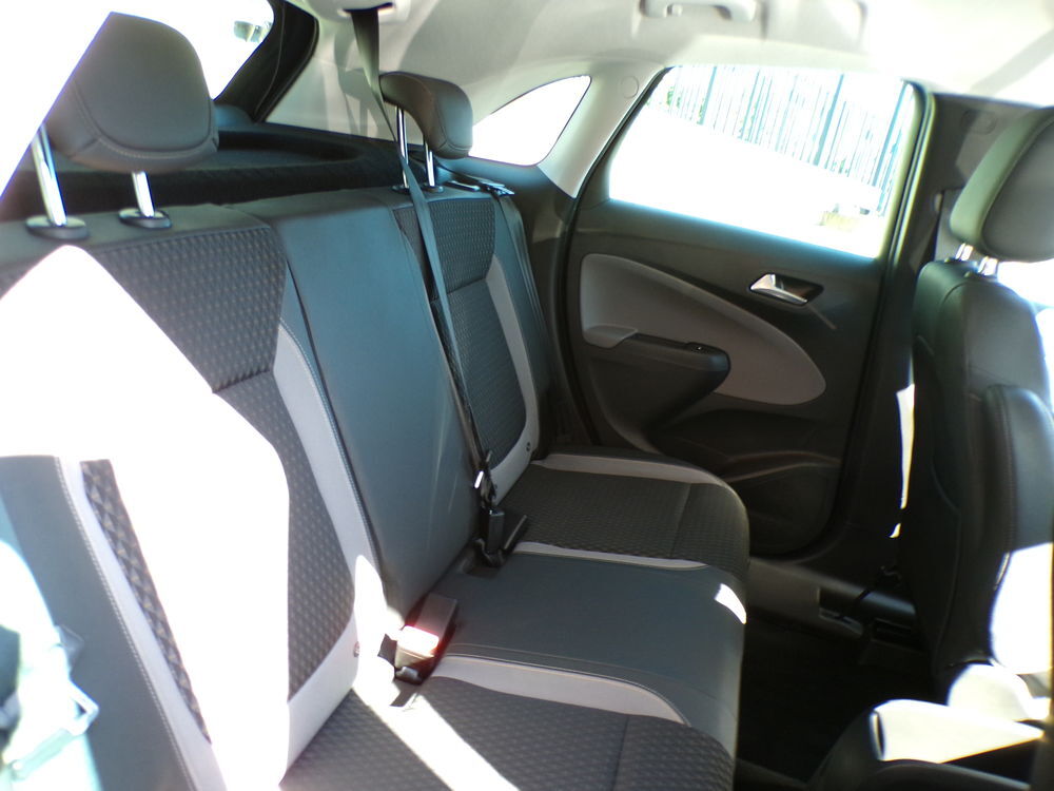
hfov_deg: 71.6
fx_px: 731
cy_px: 396
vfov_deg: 56.8
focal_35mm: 24
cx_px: 527
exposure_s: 1/27
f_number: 3
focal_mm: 4.3
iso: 200
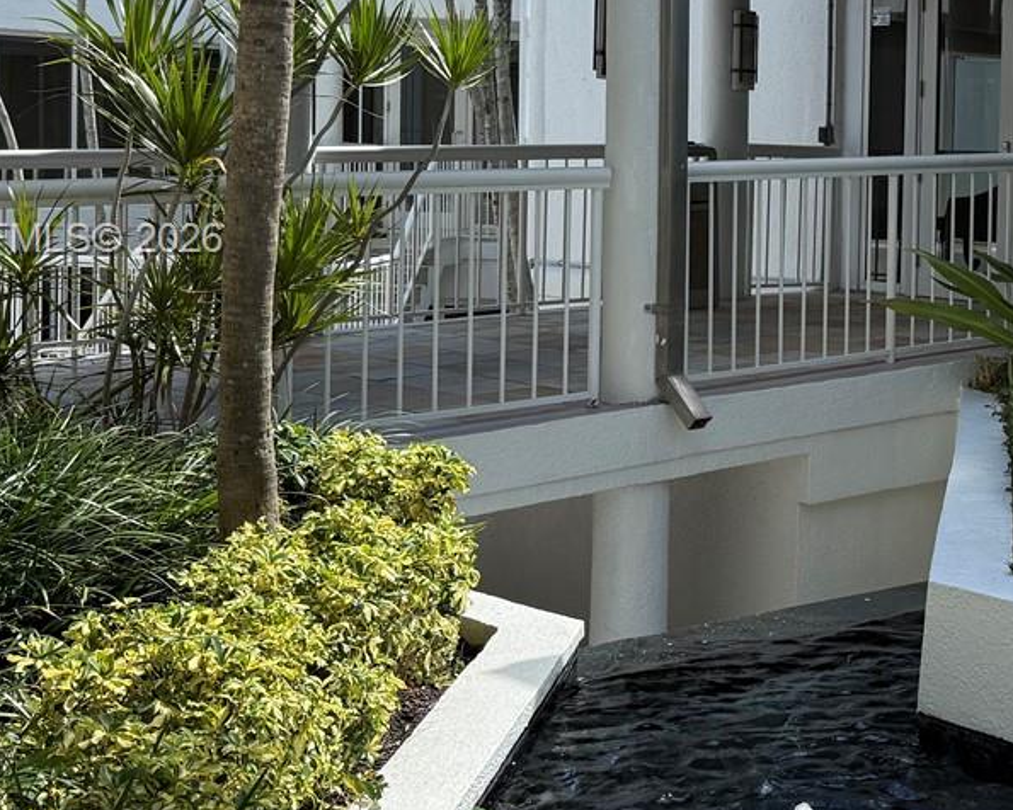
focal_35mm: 63
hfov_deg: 27.9
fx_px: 1889
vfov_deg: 24.0
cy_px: 242
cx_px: 1056
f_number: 1.78
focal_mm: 6.76
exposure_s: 1/2703
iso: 100
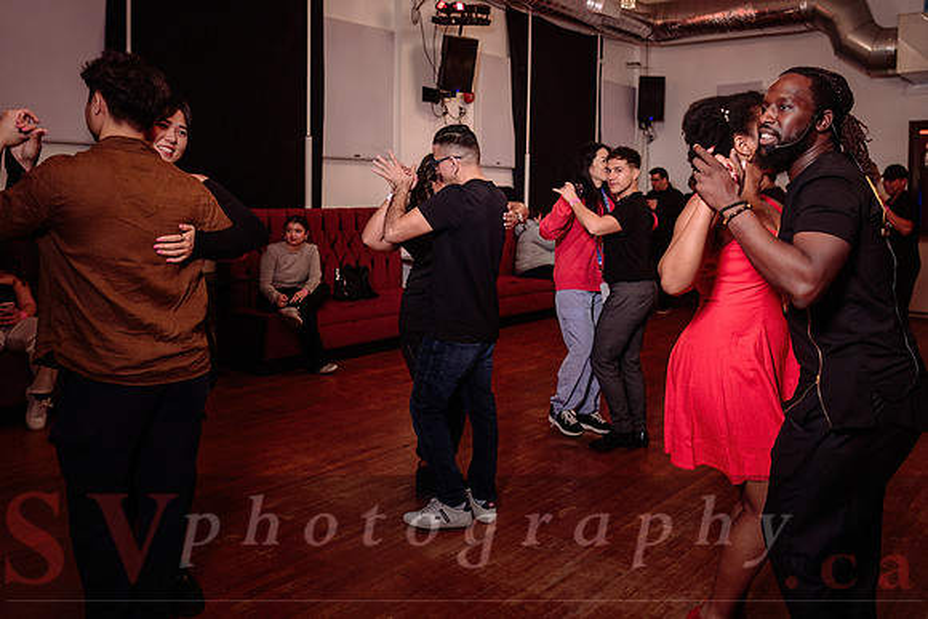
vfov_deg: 43.0
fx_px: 779
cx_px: 522
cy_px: 229
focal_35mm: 30
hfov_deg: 61.3
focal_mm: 24
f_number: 2.8
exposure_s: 1/160
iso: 800
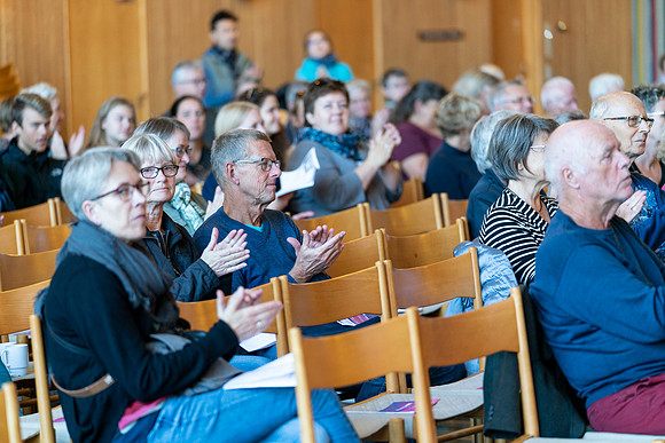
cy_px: 222
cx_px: 332
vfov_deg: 9.5
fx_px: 2660
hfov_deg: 14.2
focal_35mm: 144
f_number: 2.8
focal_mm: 144
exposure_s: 1/250
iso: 1000
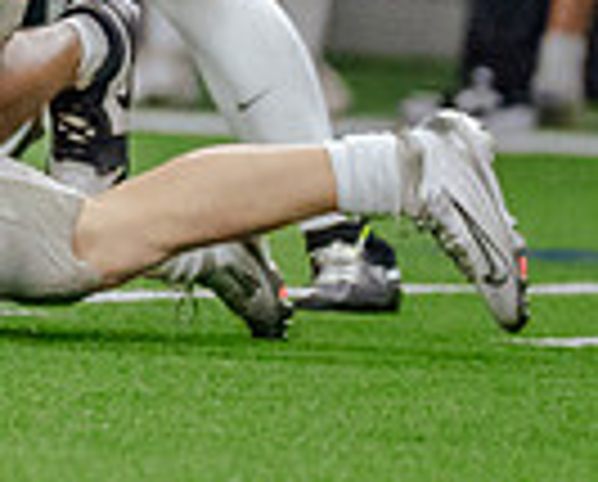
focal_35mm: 1510
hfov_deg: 1.3
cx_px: -776
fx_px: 26784
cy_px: -323
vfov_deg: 1.0
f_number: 2.8
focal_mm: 200
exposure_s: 1/1250
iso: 3200
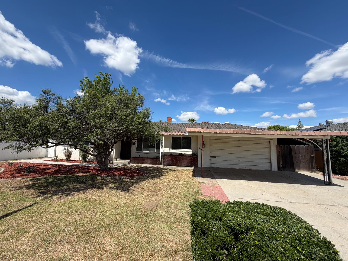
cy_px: 130
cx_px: 174
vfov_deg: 85.7
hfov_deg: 102.1
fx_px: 141
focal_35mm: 14
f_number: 2.2
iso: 20
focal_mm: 2.22
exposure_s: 1/888
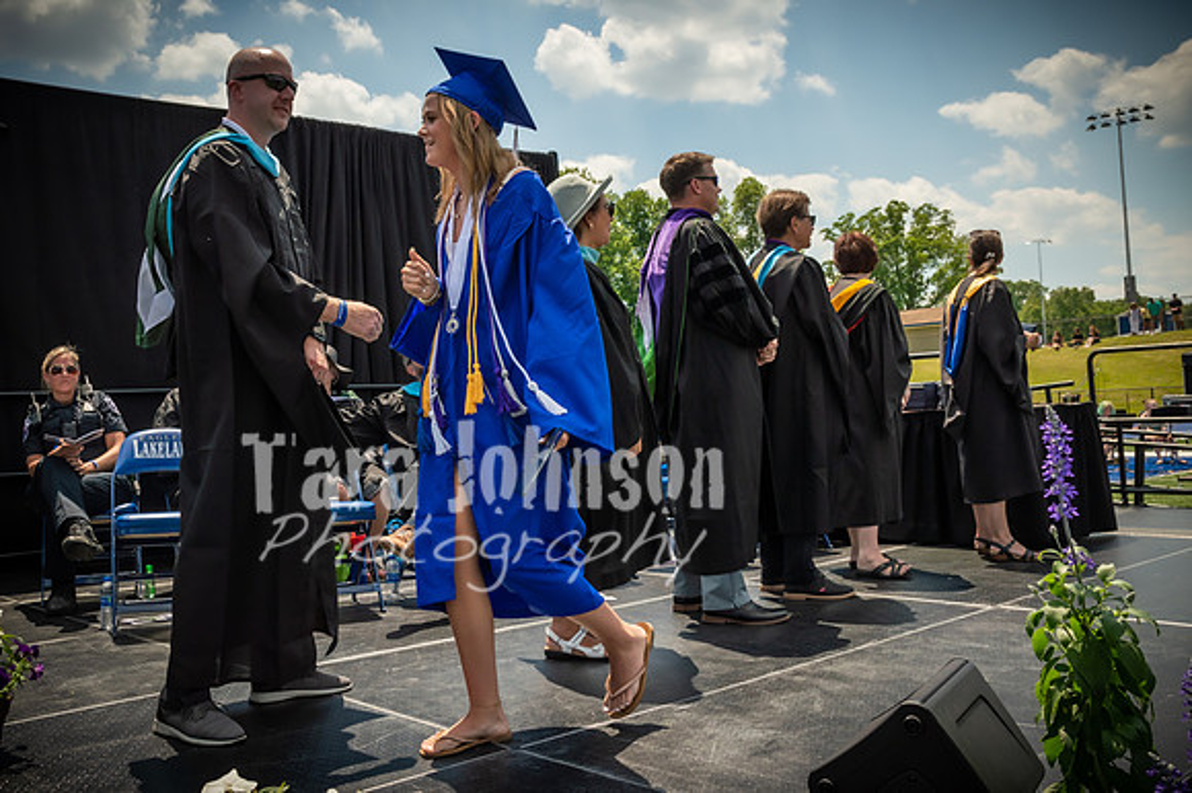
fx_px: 1113
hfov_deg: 56.0
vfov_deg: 39.2
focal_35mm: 34
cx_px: 492
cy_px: 356
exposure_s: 1/800
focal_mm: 19
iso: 200
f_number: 7.1
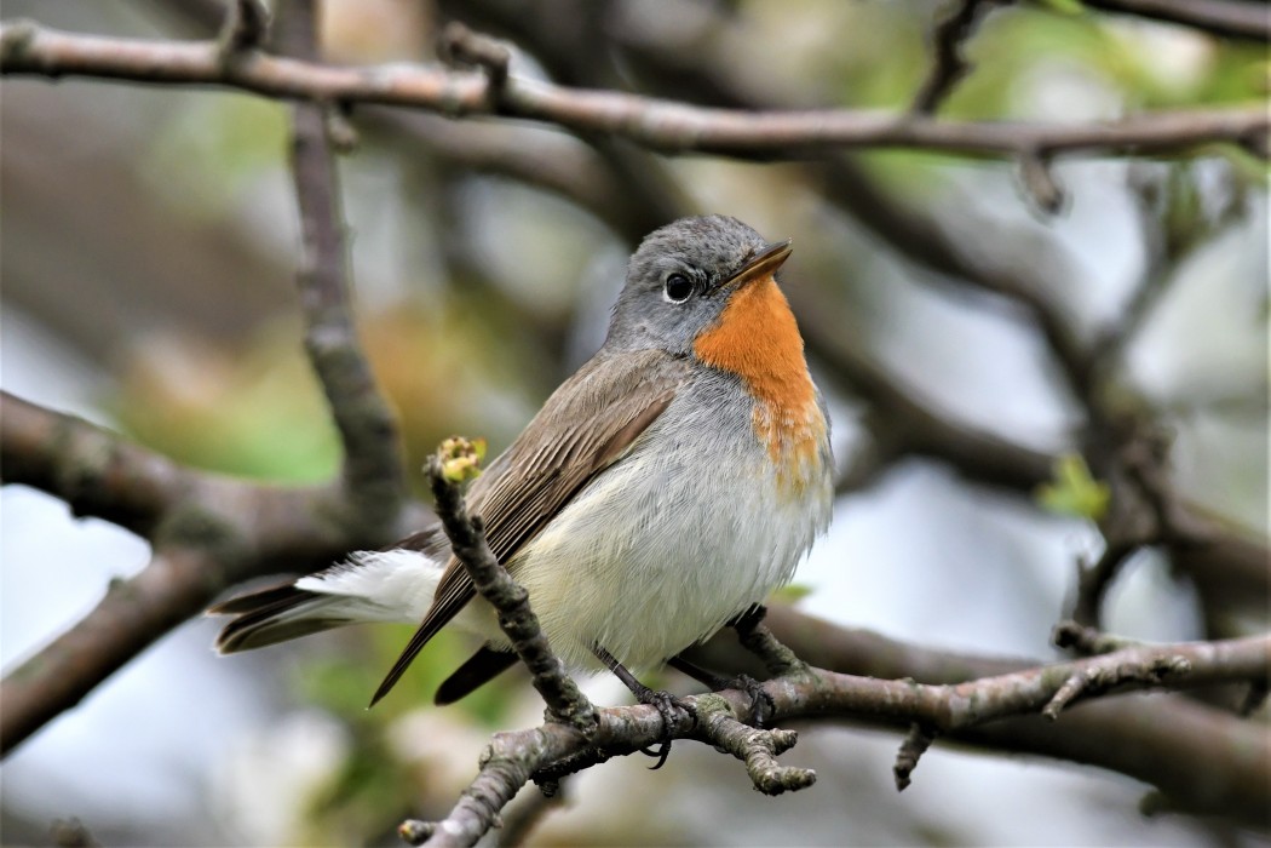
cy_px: 424
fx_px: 22241
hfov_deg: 3.3
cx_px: 636
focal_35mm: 630
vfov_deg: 2.2
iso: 800
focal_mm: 420
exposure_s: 1/640
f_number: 7.1
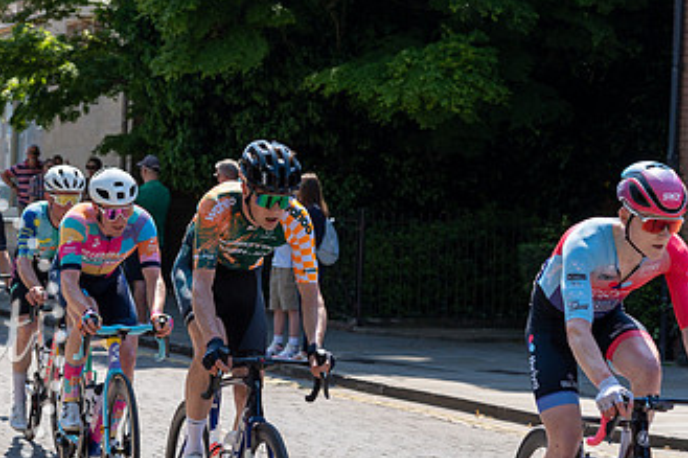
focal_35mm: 120
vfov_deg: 11.4
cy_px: 233
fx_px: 2292
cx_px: 194
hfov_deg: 17.0
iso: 160
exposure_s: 1/800
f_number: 5
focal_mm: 68
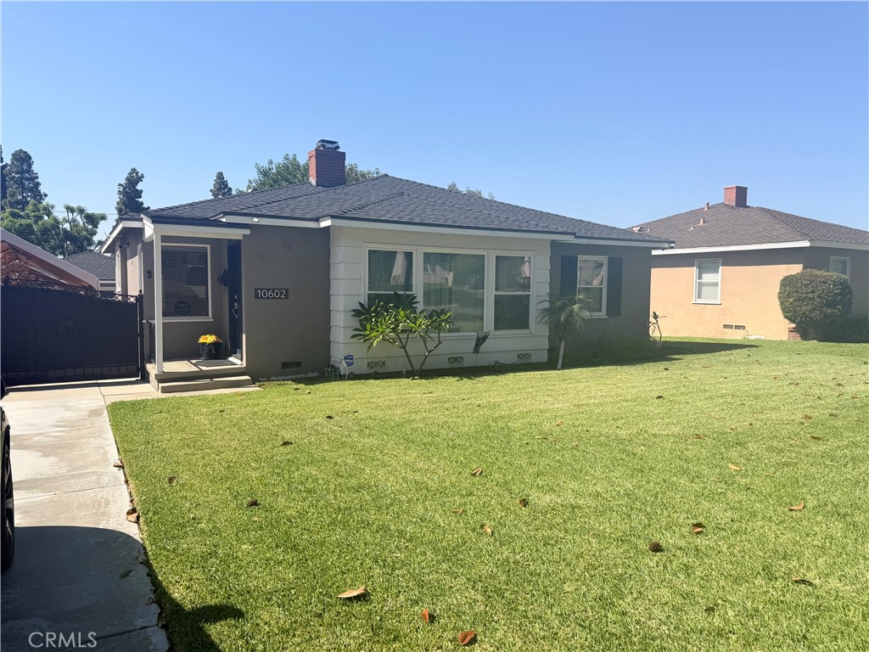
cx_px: 434
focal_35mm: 24
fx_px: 602
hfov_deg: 71.6
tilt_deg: -3.2
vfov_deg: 56.8
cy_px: 326
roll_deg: -0.2
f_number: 1.78
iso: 80
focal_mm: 6.76
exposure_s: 1/4405
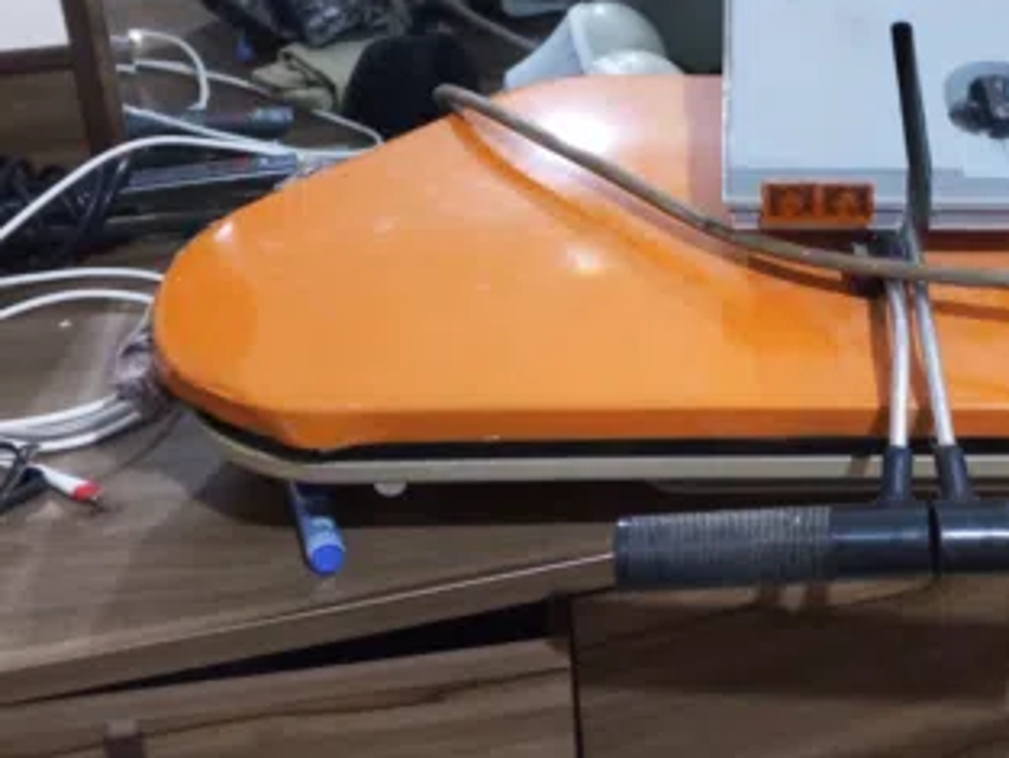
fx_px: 1370
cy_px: 268
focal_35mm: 47
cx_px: 825
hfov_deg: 38.7
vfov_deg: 30.7
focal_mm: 4.19
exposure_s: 1/20
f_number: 1.6
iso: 4500
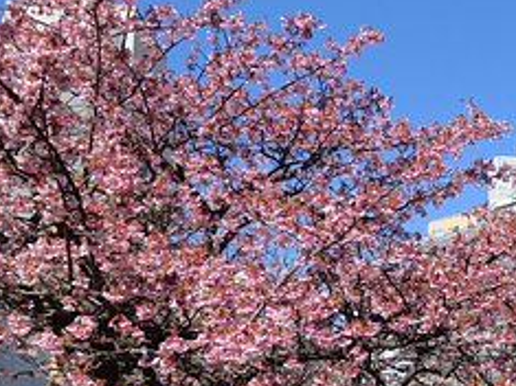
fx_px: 1103
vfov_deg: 19.8
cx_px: 465
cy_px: 270
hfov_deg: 25.5
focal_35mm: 74
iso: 64
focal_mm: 6.1
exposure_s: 1/500
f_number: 3.6
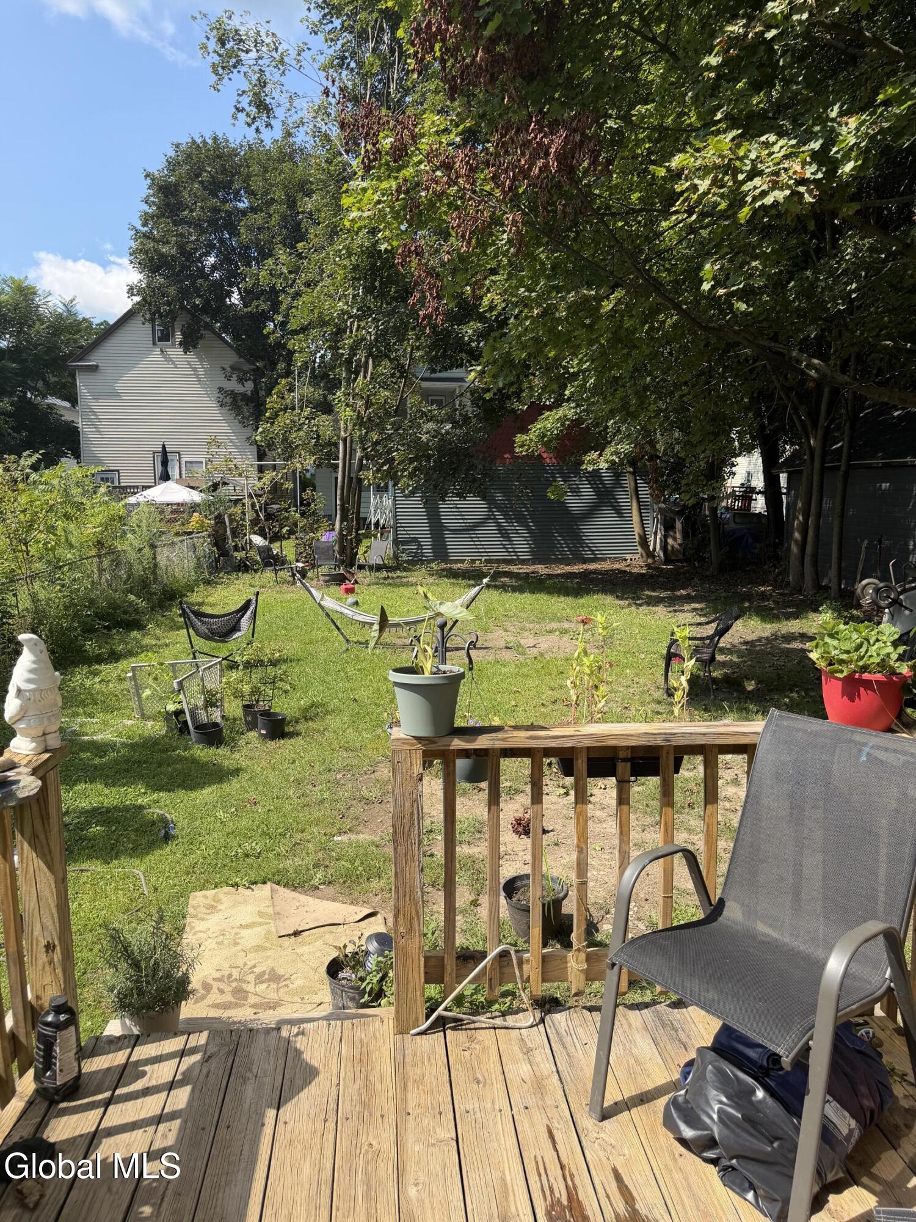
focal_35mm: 24
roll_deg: -0.6
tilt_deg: -7.6
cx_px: 458
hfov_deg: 56.8
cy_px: 611
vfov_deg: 71.6
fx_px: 847
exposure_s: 1/2525
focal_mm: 6.76
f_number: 1.78
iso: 80
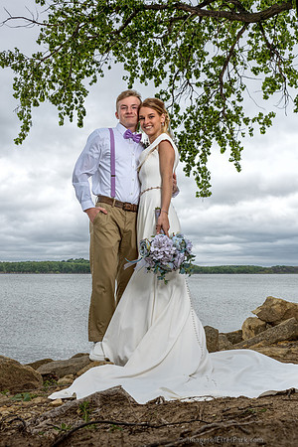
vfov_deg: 54.4
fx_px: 435
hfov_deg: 37.9
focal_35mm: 35
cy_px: 224
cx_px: 149
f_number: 8
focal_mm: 35
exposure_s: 1/250
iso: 100
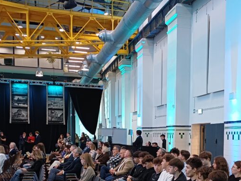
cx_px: 167
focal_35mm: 50
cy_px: 162
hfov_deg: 37.6
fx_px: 348
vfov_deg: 28.0
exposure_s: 1/33.3
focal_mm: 4.65
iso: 320
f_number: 1.8
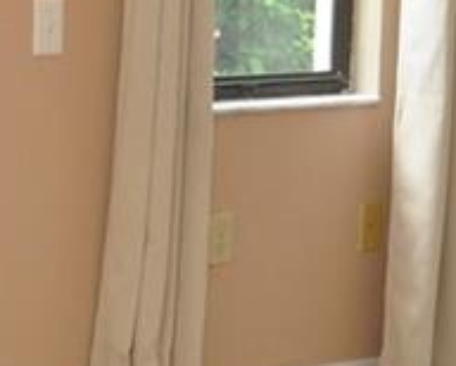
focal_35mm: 164
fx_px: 2216
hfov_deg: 11.7
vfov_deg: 9.4
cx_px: 52
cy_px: 173
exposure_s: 1/60
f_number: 4
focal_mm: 14
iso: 400
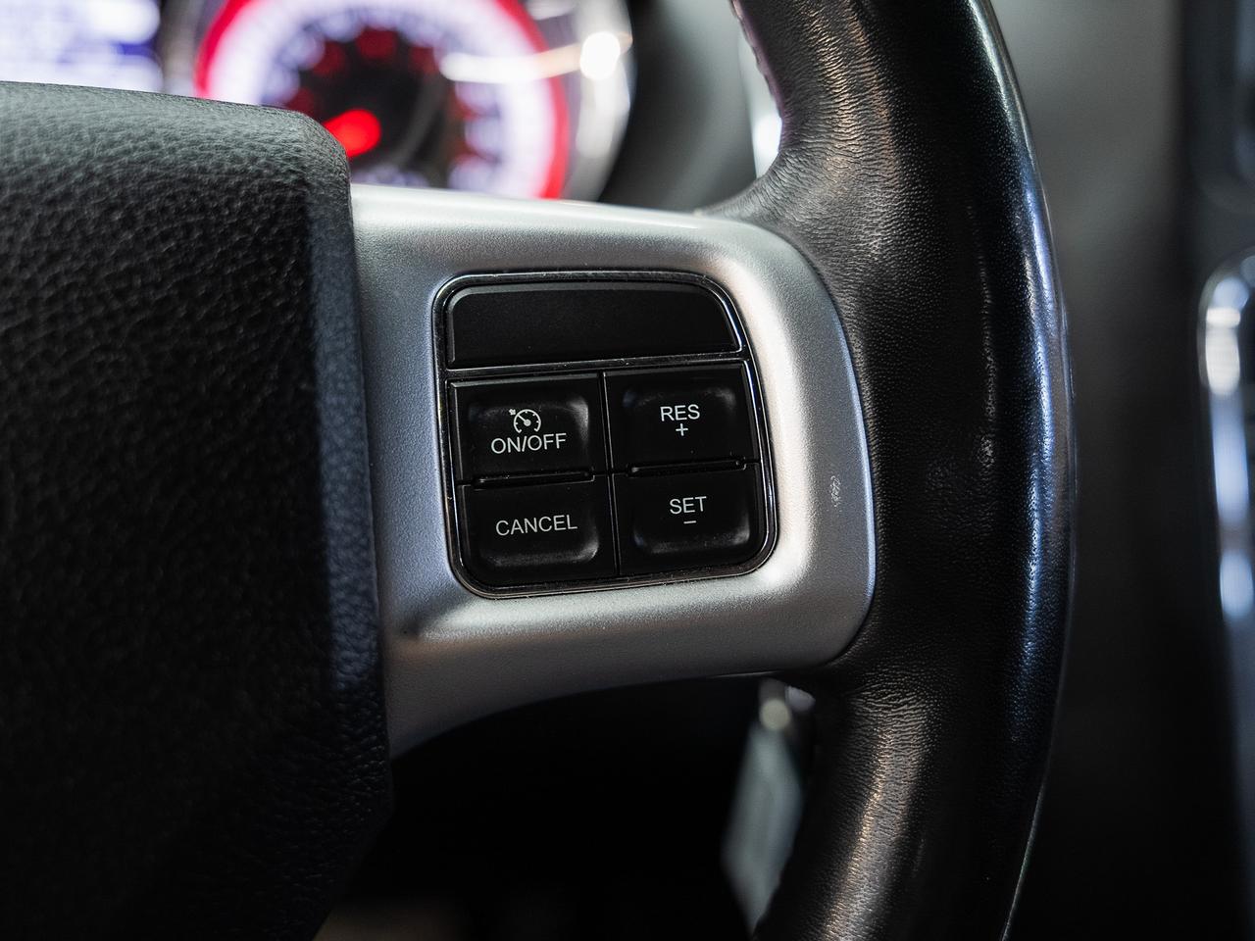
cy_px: 470
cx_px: 628
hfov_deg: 54.9
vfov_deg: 42.6
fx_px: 1208
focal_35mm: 33
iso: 1000
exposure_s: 1/40
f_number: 3.5
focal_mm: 30.8
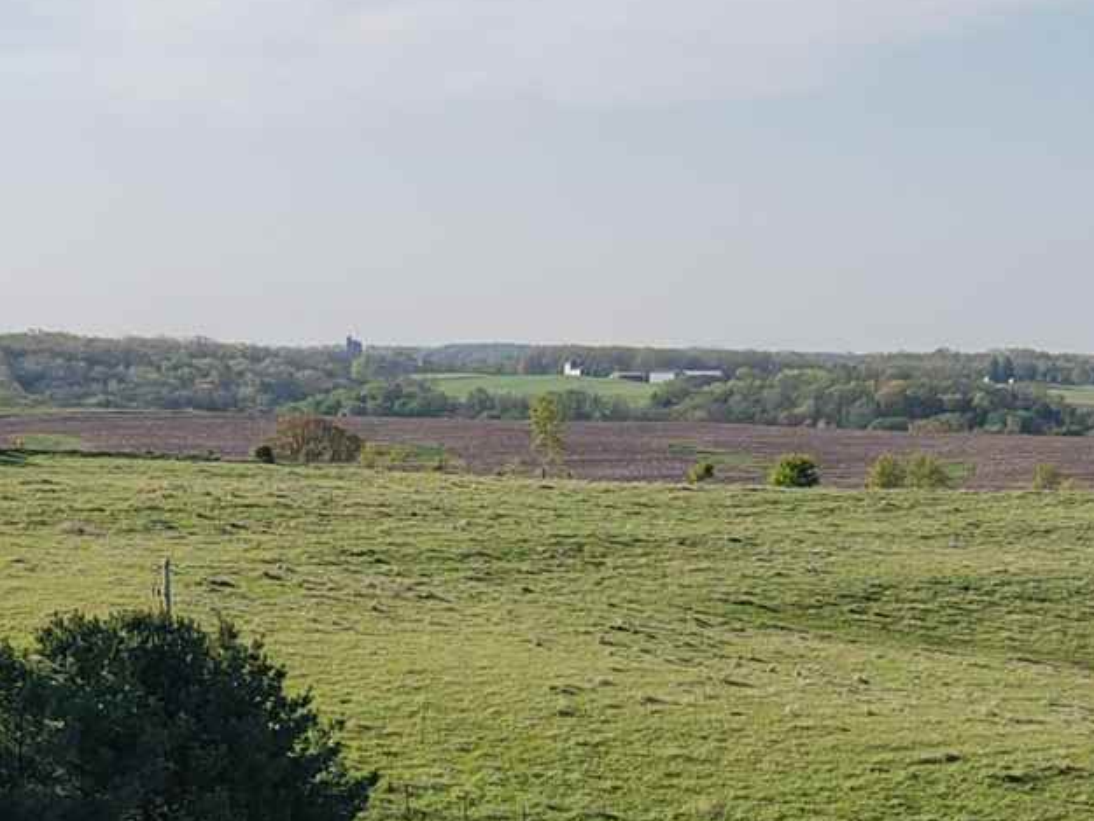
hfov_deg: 16.7
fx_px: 3730
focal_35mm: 118
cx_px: 613
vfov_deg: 11.9
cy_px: 1304
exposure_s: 1/5000
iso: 300
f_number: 1.8
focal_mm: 8.67
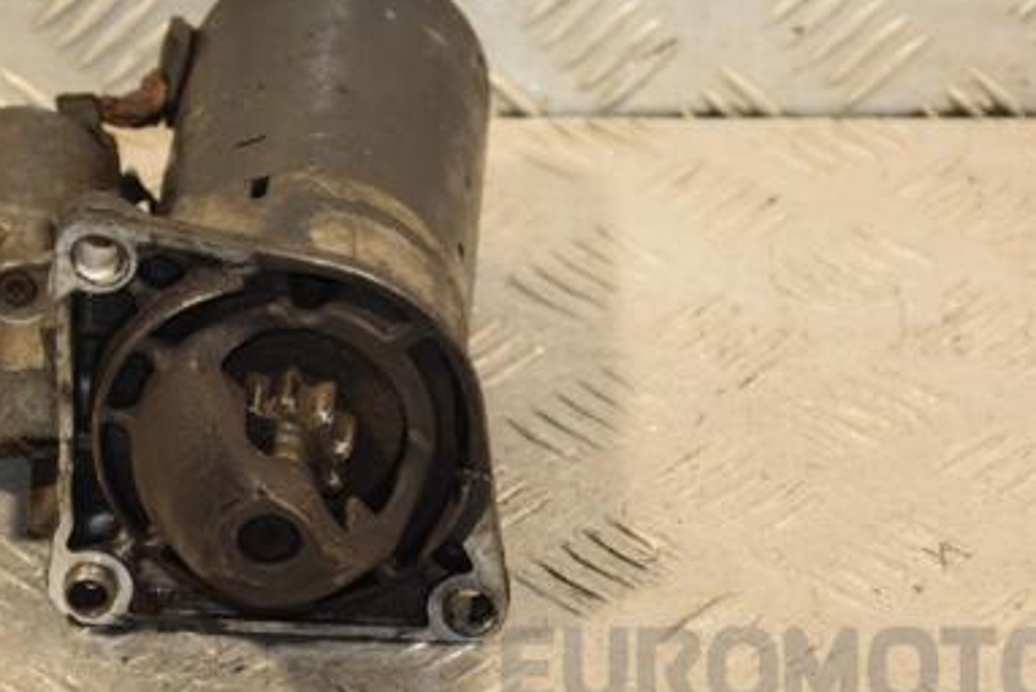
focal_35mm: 177
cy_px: 307
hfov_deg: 11.6
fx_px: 5089
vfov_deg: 7.8
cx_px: 450
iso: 800
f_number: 5.3
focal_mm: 75
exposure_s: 1/125
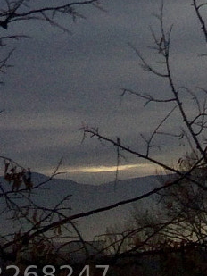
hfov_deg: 9.9
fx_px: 1195
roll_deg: +5.3
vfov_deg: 11.2
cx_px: 178
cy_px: -369
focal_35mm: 150
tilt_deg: +25.0
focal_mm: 4.15
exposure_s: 1/2415
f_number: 2.2
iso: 32
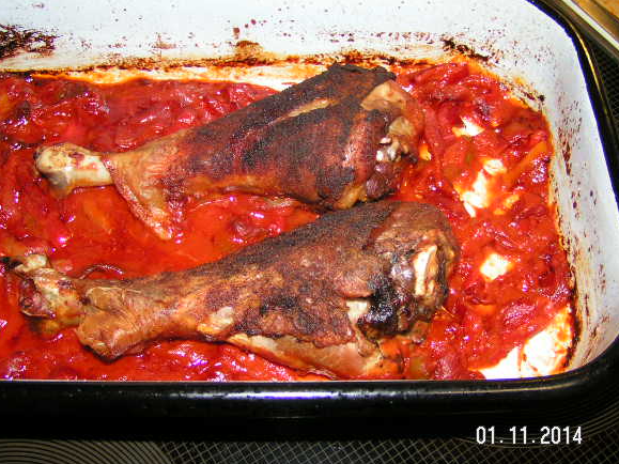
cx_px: 298
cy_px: 229
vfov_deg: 34.3
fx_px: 751
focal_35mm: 42
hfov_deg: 44.8
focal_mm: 5.8
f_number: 2.8
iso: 200
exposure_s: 1/40
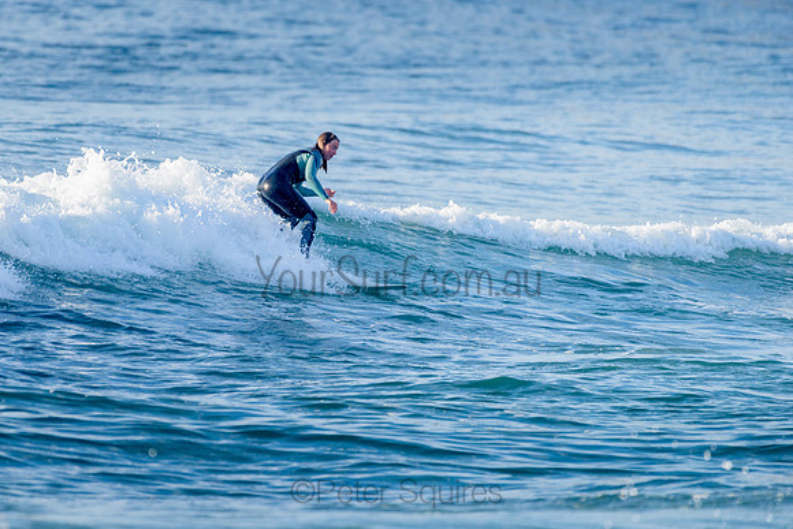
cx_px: 311
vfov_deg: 2.2
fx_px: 13509
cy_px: 209
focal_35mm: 613
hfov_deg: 3.4
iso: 400
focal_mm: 500
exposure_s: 1/2000
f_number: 5.6
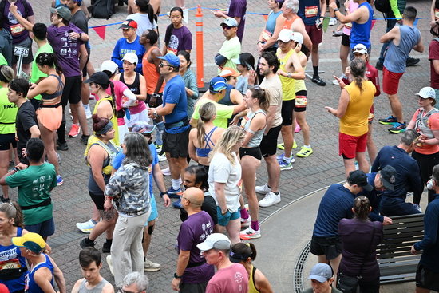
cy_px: 146
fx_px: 1464
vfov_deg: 11.4
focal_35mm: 120
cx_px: 220
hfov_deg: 17.1
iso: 2000
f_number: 4
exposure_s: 1/400
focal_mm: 120
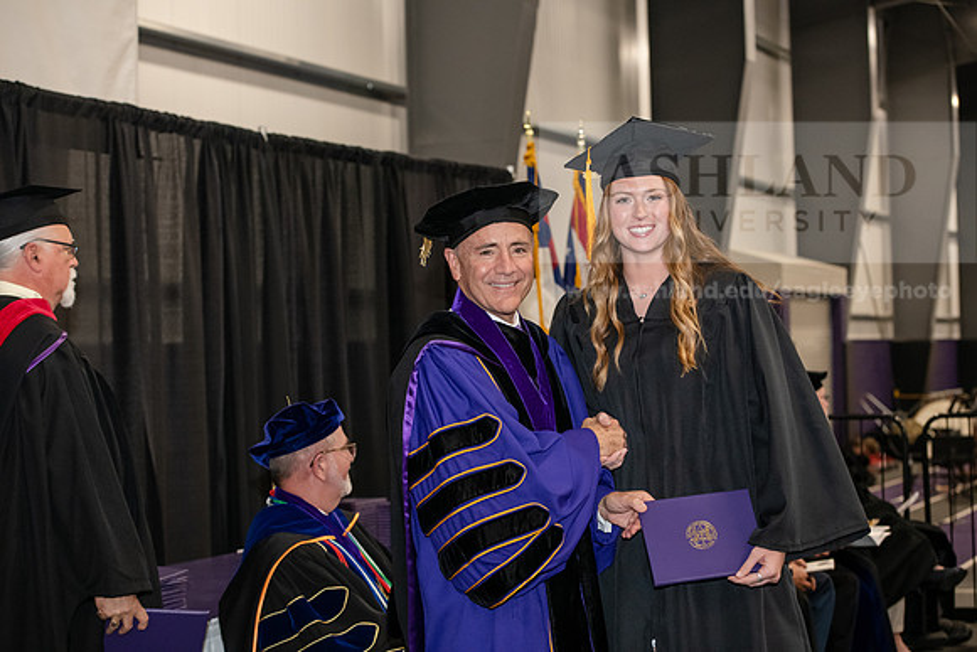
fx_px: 1900
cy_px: 326
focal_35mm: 70
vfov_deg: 19.5
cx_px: 488
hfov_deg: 28.8
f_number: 5
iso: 2500
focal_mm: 70
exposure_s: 1/200
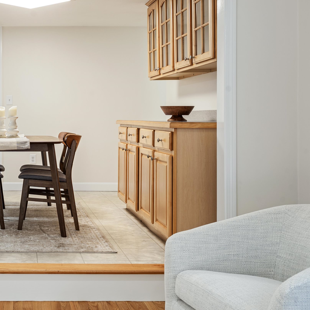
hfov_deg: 32.0
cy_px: 124
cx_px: 19
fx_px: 507
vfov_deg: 33.9
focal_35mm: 50
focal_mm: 31
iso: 100
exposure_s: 2
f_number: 8
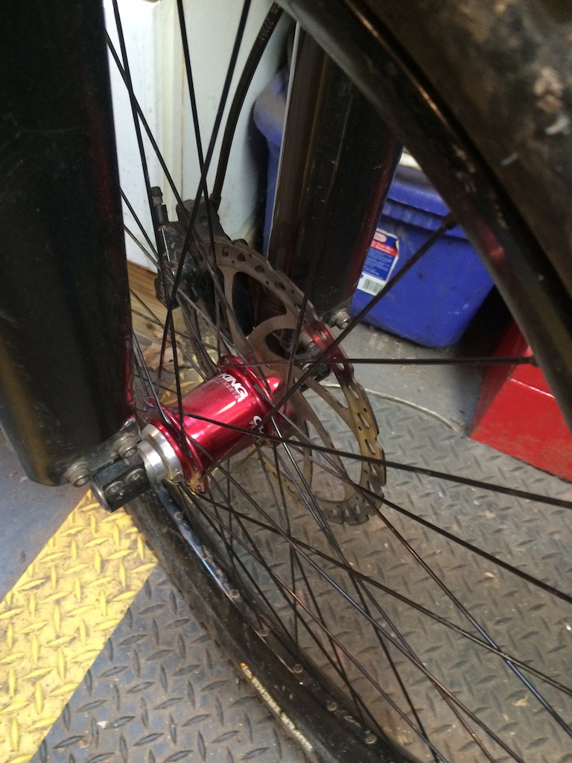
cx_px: 286
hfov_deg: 48.2
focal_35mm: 29
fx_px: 639
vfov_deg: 61.7
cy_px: 382
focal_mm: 4.15
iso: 250
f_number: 2.2
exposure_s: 1/17
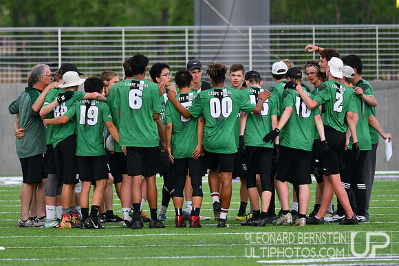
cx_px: 200
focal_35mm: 450
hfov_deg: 4.6
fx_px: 4988
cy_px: 133
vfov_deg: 3.1
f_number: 4
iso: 800
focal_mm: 300
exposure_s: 1/3200
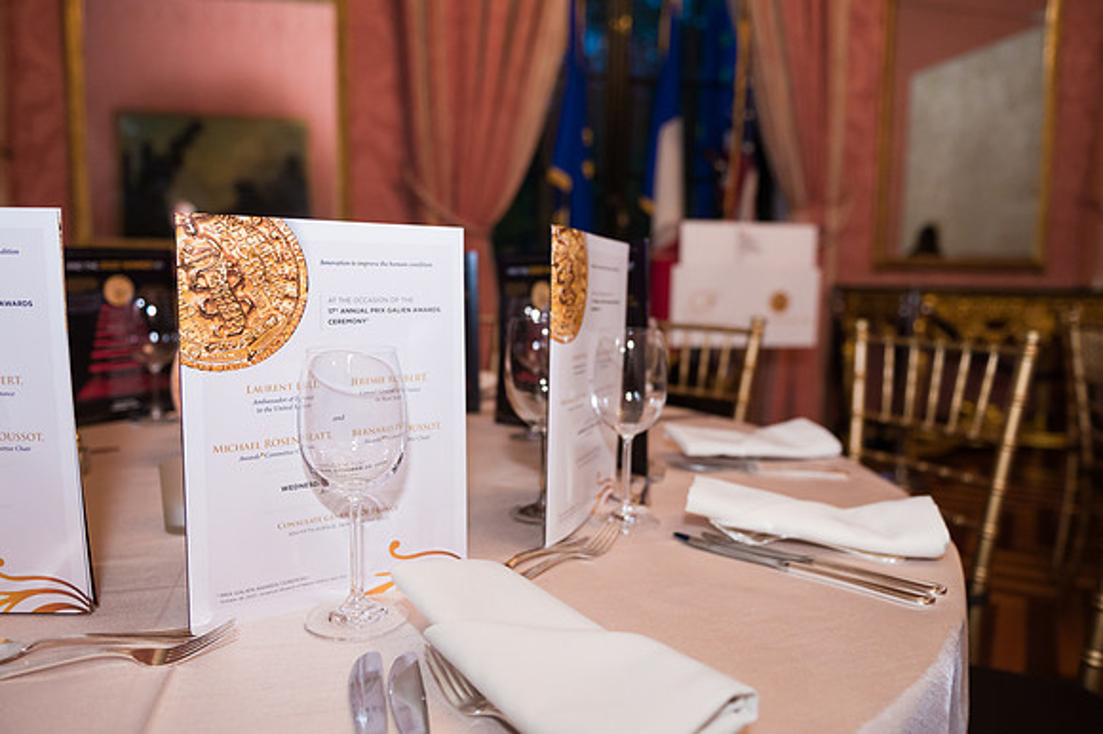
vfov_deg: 49.3
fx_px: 800
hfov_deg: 69.2
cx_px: 553
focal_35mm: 26
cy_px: 367
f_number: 3.2
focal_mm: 24
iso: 1600
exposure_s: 1/200
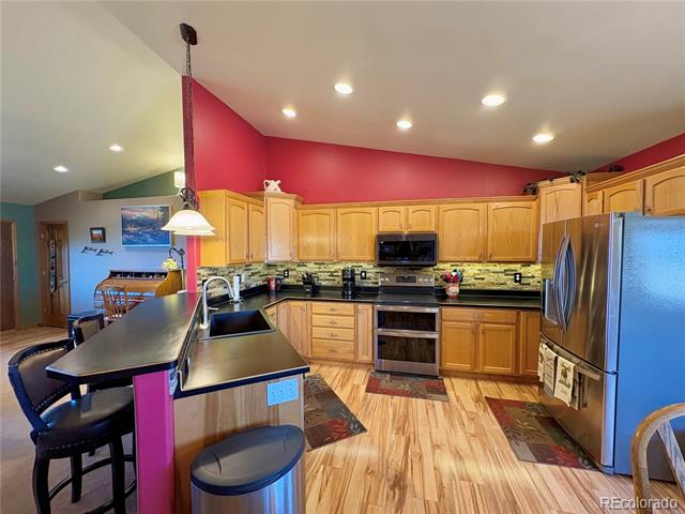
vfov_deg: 85.7
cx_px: 342
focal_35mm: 14
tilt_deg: -1.1
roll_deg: +0.9
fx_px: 277
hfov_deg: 102.1
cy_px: 257
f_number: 2.2
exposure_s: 1/60
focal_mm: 2.22
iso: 320
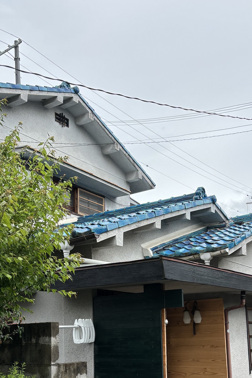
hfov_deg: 30.4
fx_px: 462
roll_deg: +1.7
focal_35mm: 44
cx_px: 156
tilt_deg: +4.9
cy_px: 288
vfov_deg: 43.0
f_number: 1.6
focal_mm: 5.96
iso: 50
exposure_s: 1/3413
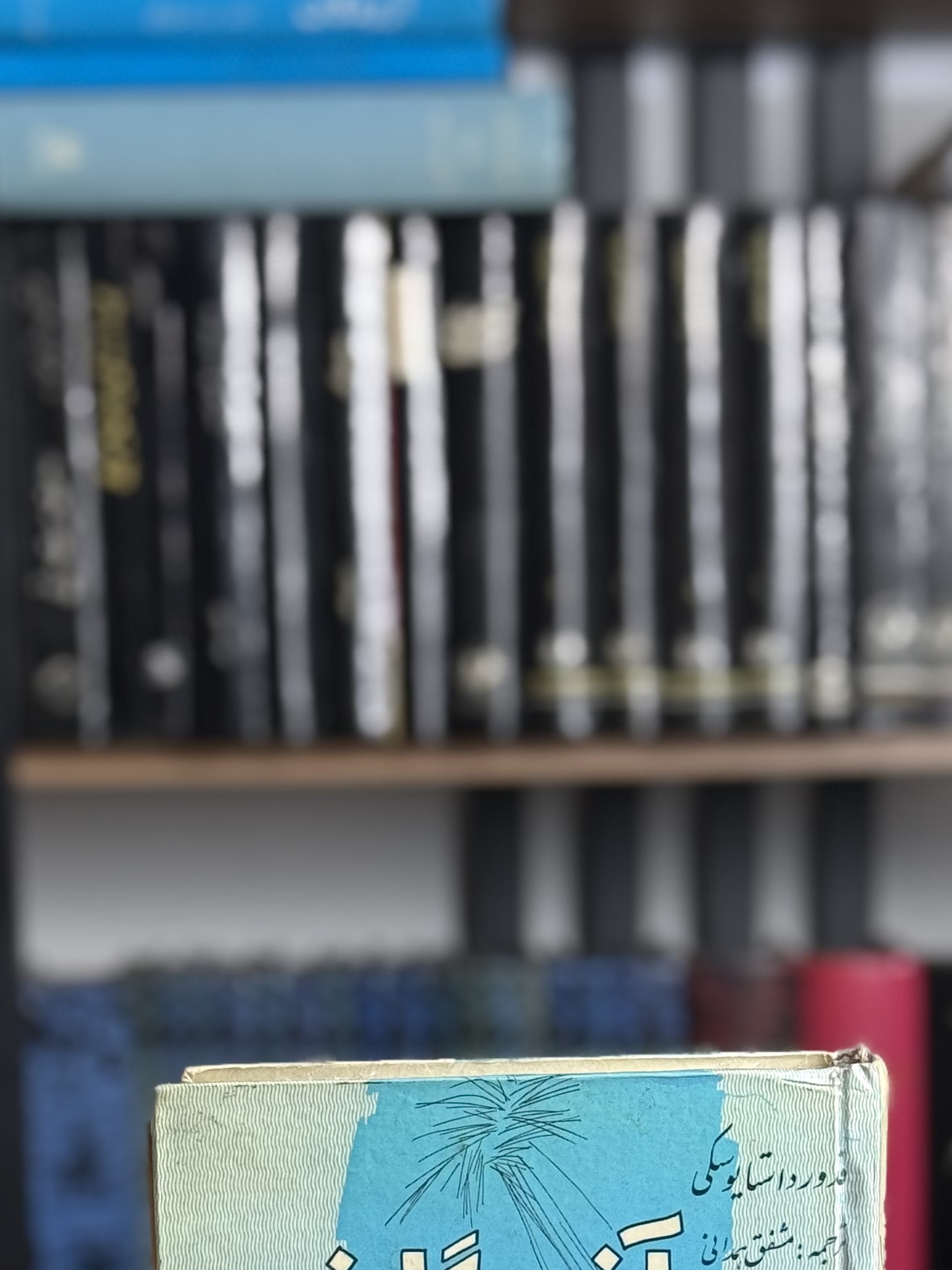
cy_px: 1277
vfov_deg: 18.9
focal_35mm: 101
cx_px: 554
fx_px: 3704
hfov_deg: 14.6
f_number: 1.78
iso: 50
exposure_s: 1/50
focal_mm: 6.76
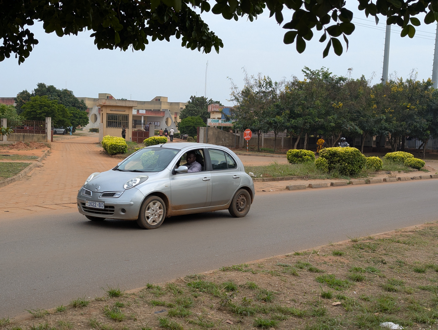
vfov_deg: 30.3
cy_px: 165
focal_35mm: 48
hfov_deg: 39.6
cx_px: 219
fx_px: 608
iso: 46
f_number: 1.85
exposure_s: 1/808
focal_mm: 6.81
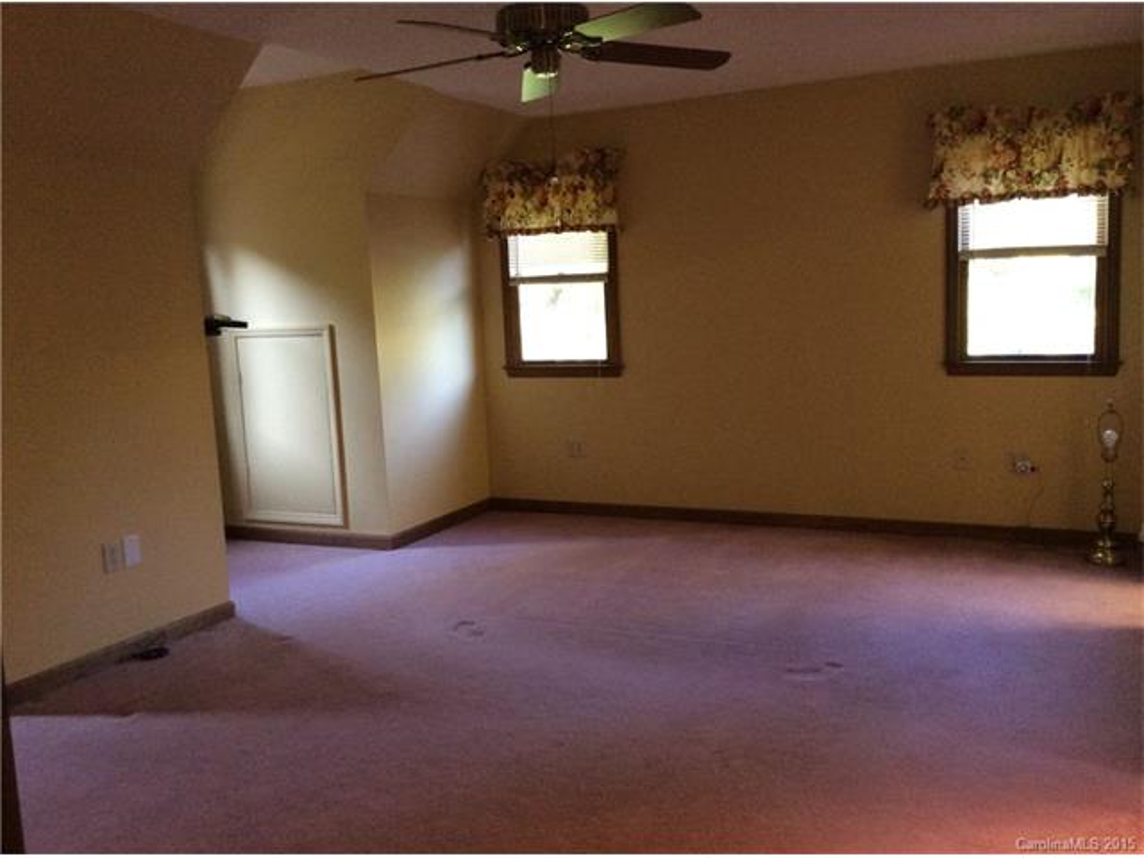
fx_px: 1058
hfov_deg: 56.8
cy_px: 429
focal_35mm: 32
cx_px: 572
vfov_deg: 44.2
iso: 200
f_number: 2.4
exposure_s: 1/24
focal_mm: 3.3
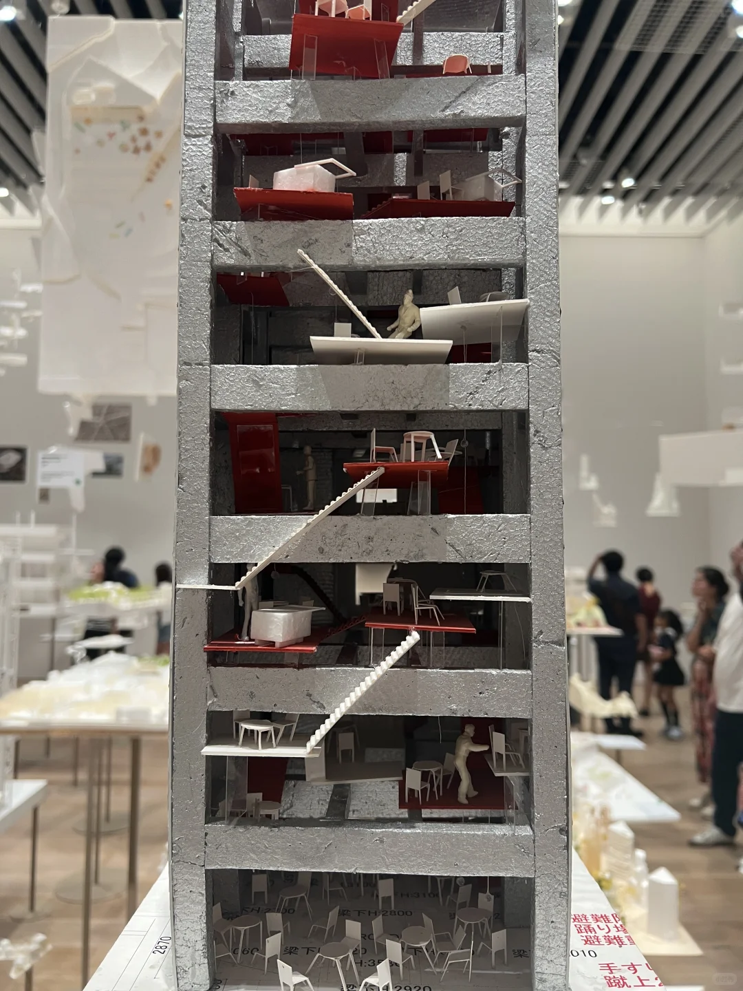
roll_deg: -0.9
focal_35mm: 26
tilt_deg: +4.3
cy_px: 496
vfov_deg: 67.3
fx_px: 744
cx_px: 372
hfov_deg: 53.1
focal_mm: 5.7
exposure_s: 1/50
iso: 100
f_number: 1.5
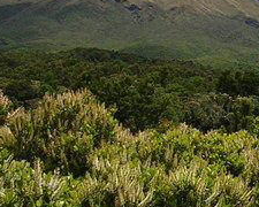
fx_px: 1012
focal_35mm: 132
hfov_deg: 13.8
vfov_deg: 11.6
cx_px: 379
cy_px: -2
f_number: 5.6
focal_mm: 5.8
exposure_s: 1/477
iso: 50
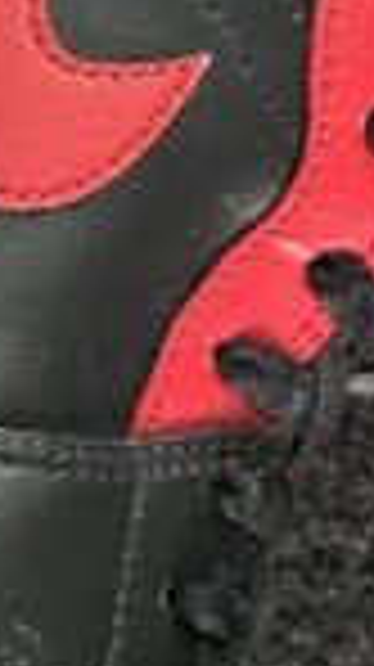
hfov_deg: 4.3
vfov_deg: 7.7
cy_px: 263
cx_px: -338
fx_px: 4983
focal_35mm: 282
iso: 320
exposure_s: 1/34
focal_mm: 6.86
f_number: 1.78
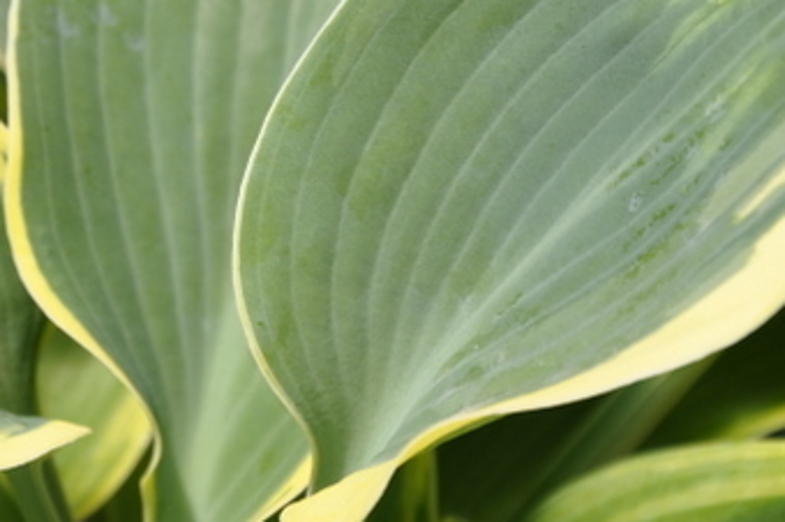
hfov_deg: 5.6
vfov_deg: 3.7
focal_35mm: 370
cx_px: 175
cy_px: 109
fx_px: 8064
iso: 200
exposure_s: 1/320
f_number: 9
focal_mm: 105
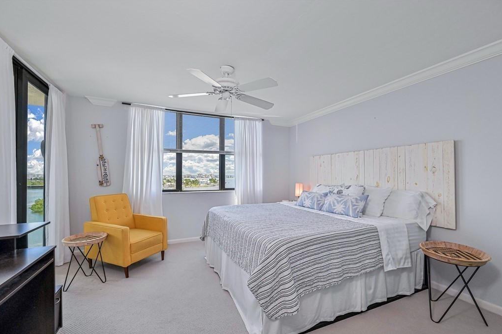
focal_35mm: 15
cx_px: 251
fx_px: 209
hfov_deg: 100.4
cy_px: 177
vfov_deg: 77.1
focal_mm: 14
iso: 800
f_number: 6.3
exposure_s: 1/200
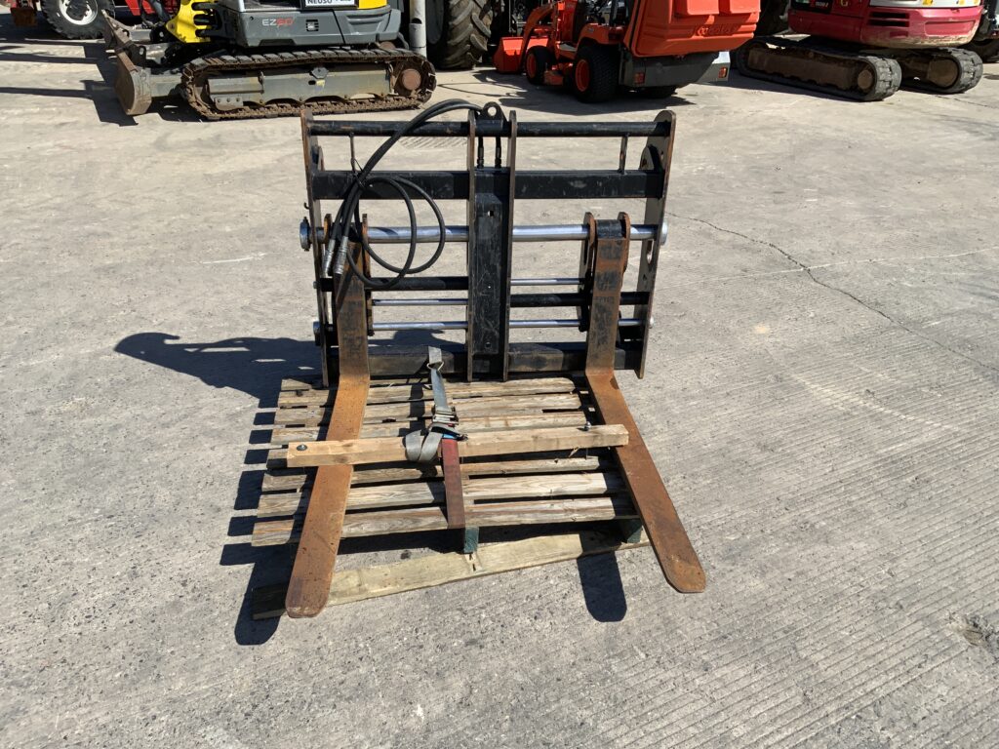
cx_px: 500
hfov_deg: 61.7
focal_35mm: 29
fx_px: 837
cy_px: 374
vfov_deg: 48.2
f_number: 1.8
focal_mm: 3
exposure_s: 1/1912
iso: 16
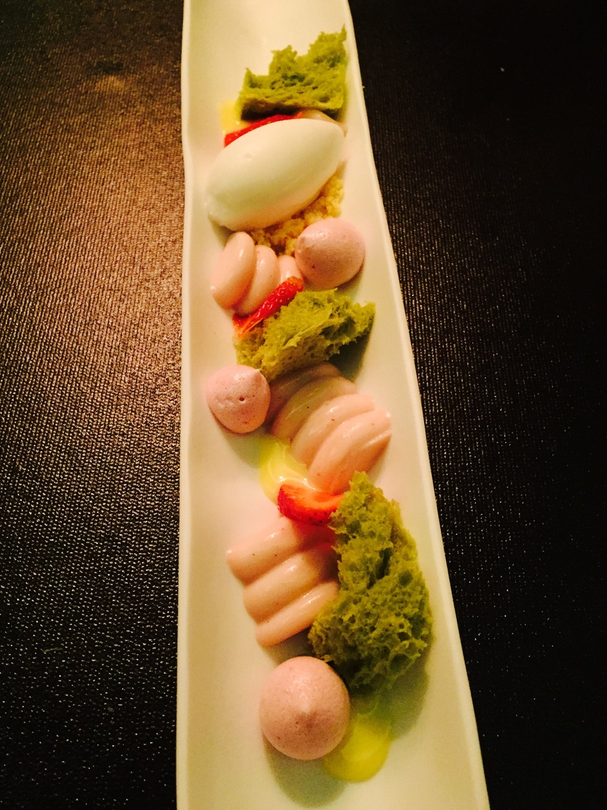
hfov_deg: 46.8
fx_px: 701
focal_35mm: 30
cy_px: 397
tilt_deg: -56.2
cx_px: 298
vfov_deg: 60.0
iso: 400
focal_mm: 4.15
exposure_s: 1/15
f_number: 2.2
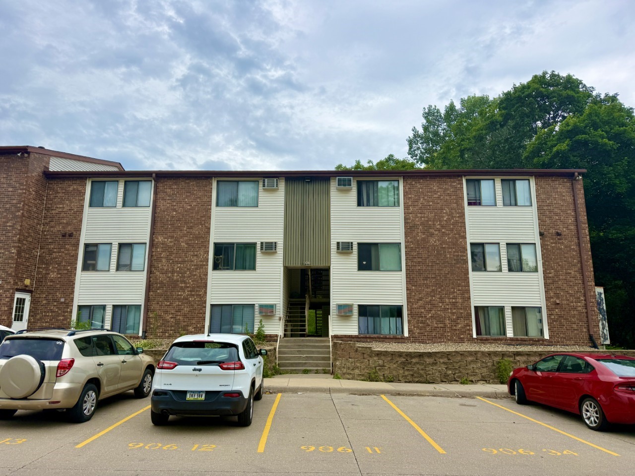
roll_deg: +0.5
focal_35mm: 24
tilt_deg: +11.8
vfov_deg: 56.8
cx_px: 318
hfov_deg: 71.6
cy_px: 238
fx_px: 440
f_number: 1.78
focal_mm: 6.76
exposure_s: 1/3145
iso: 80
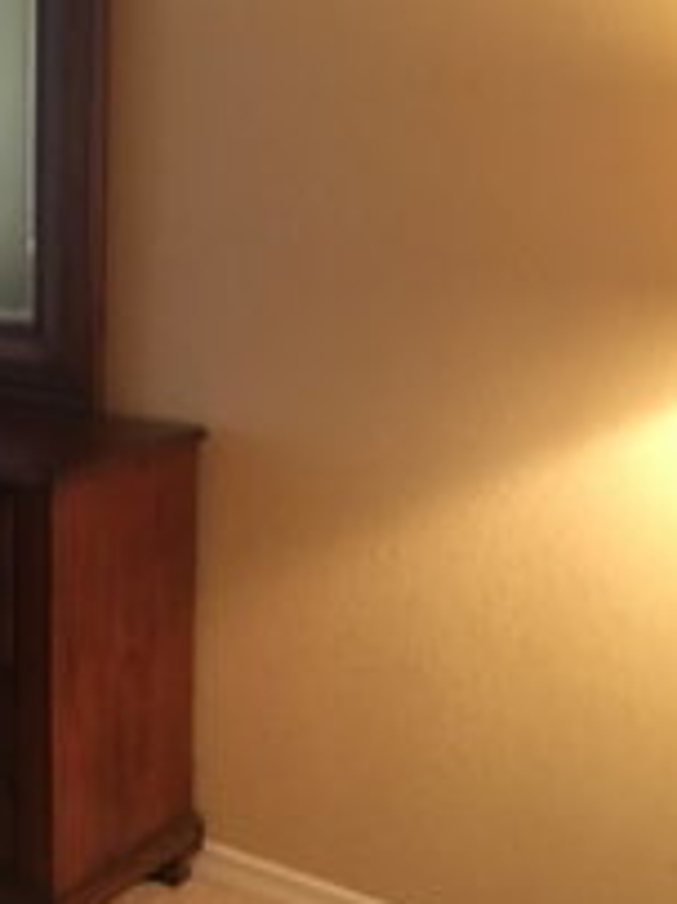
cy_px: 387
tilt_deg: -6.1
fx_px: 1592
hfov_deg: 22.1
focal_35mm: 61
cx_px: -140
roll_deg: -1.1
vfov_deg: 31.7
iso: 200
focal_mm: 4.15
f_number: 2.2
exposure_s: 1/15
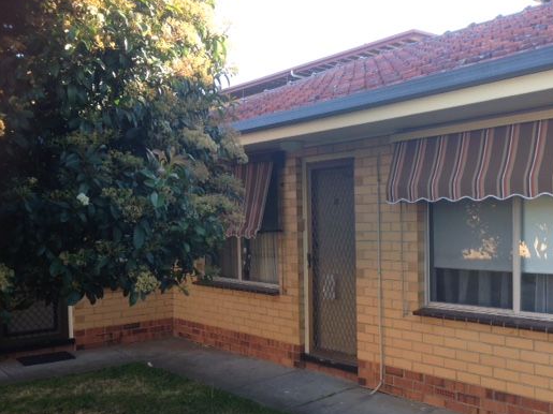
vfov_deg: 35.0
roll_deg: +0.9
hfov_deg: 45.4
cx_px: 343
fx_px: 655
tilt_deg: -4.0
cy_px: 248
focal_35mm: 41
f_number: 2.4
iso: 50
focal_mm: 4.12
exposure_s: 1/127
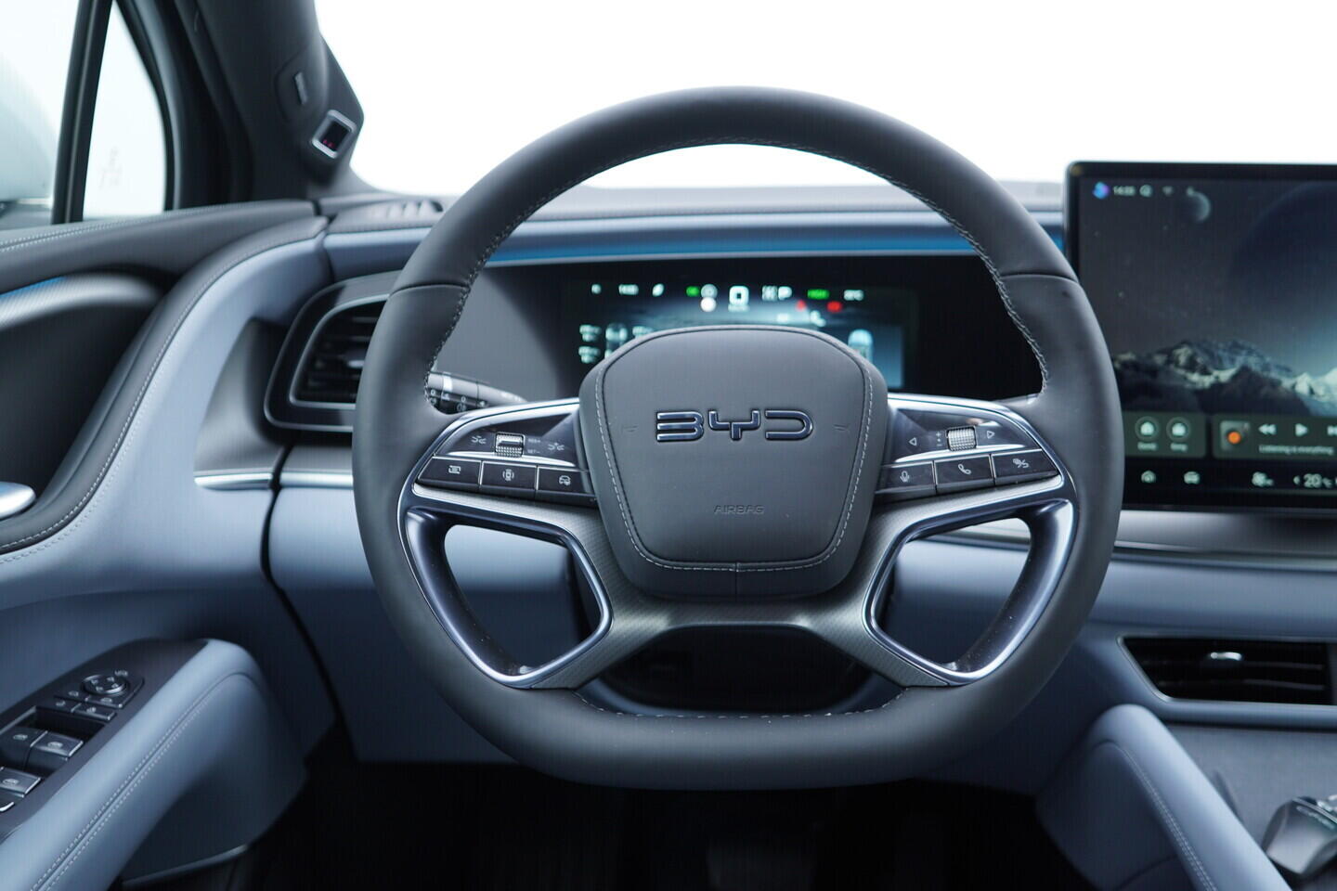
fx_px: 1337
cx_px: 668
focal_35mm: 36
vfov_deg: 36.9
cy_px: 446
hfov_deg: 53.1
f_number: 2.8
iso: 160
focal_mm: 24
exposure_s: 1/40
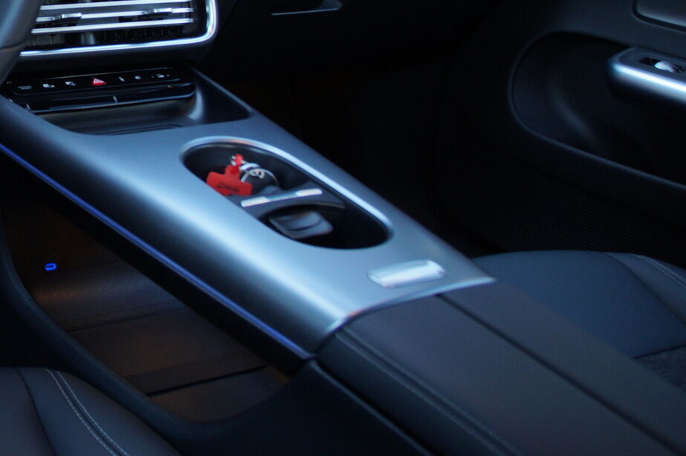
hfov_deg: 32.8
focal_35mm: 56
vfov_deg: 23.4
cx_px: 1
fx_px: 1066
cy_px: 23
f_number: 4
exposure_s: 1/60
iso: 200
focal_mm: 18
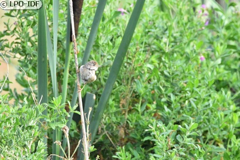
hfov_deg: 2.3
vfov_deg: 1.5
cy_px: 80
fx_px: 5997
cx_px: 120
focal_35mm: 900
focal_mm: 600
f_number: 11
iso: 4000
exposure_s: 1/1000
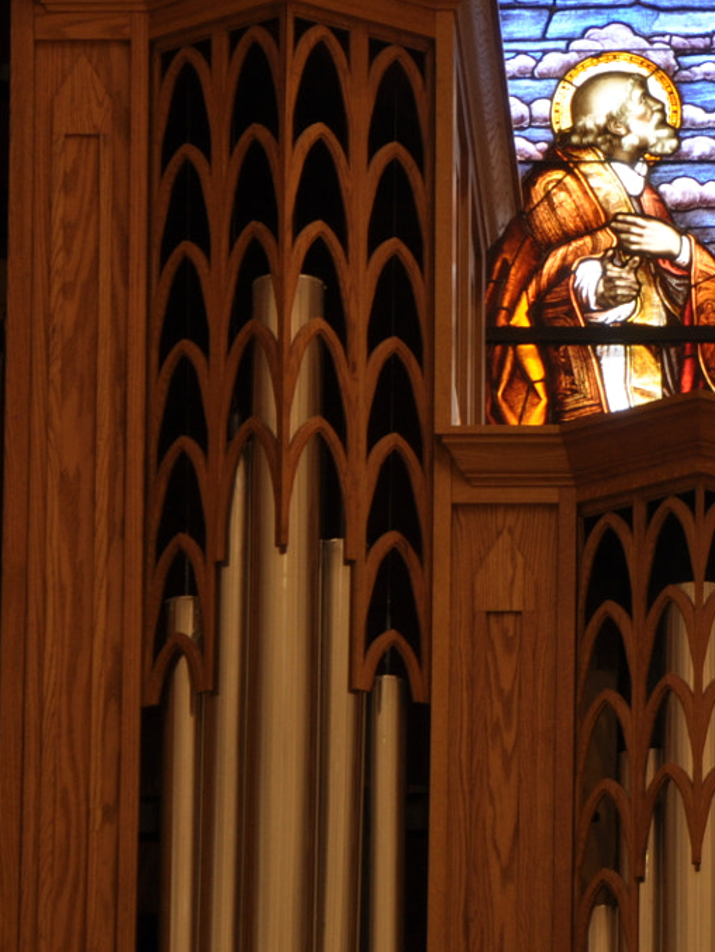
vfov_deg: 4.1
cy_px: 357
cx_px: 1151
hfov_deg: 3.0
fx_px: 13435
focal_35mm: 488
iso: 200
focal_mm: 112
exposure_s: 1/2.5
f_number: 11
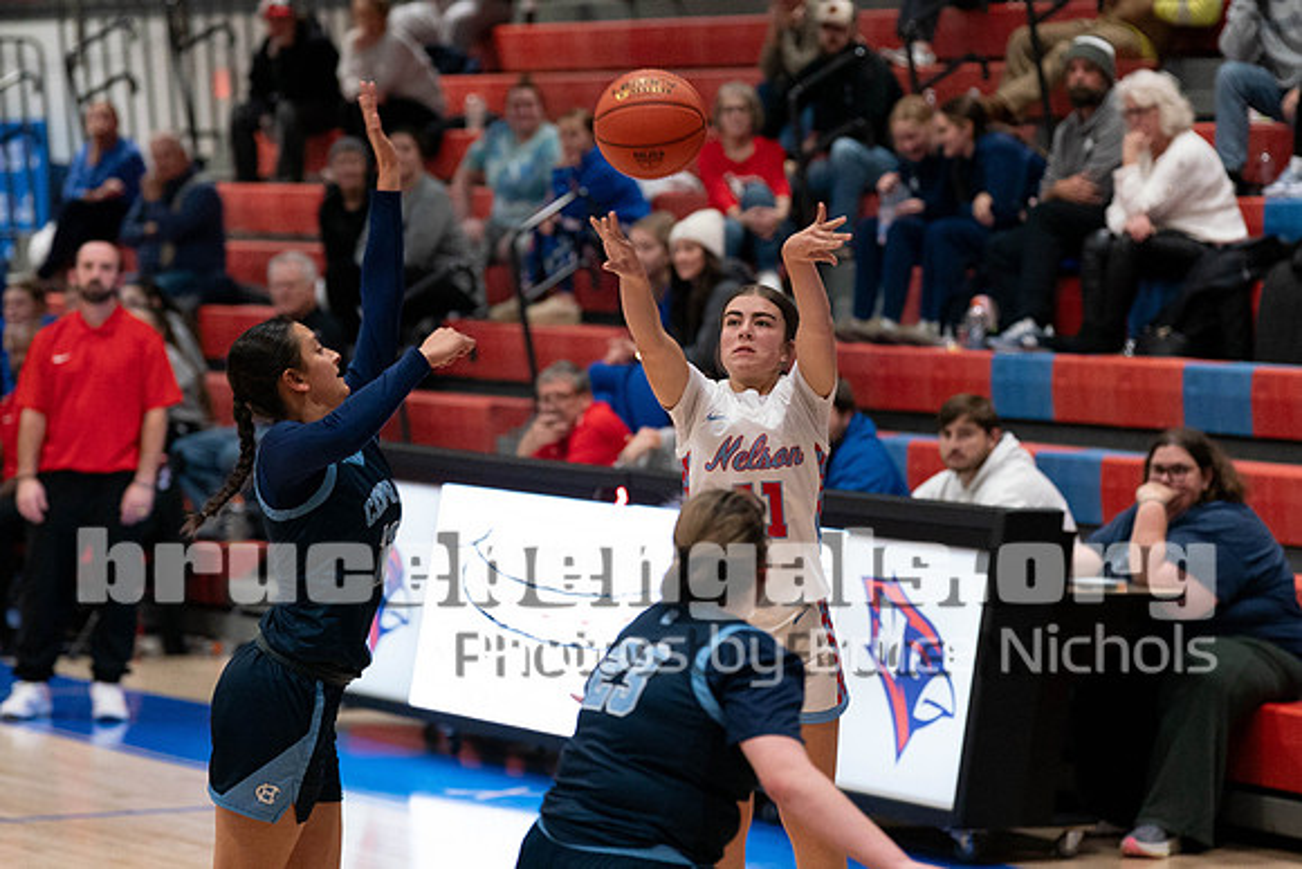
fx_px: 6024
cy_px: 430
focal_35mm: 167
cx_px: 737
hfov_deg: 12.3
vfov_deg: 8.2
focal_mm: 123
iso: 2500
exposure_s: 1/1000
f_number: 2.8
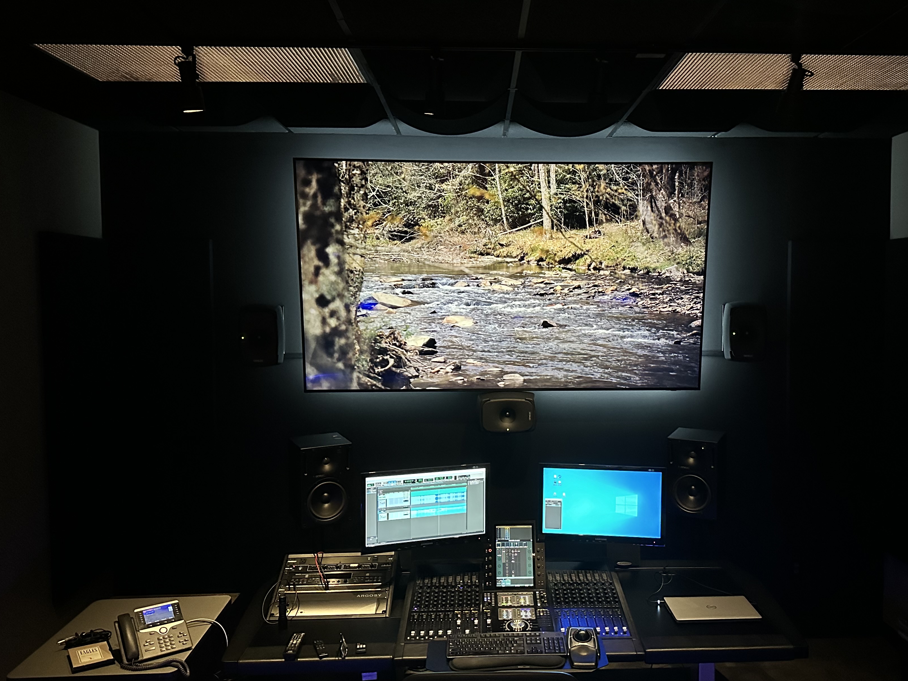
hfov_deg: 59.7
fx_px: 787
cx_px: 515
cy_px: 339
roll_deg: +0.4
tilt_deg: -3.3
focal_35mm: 30
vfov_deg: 46.8
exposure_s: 1/40
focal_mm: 6.86
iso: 800
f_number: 1.78
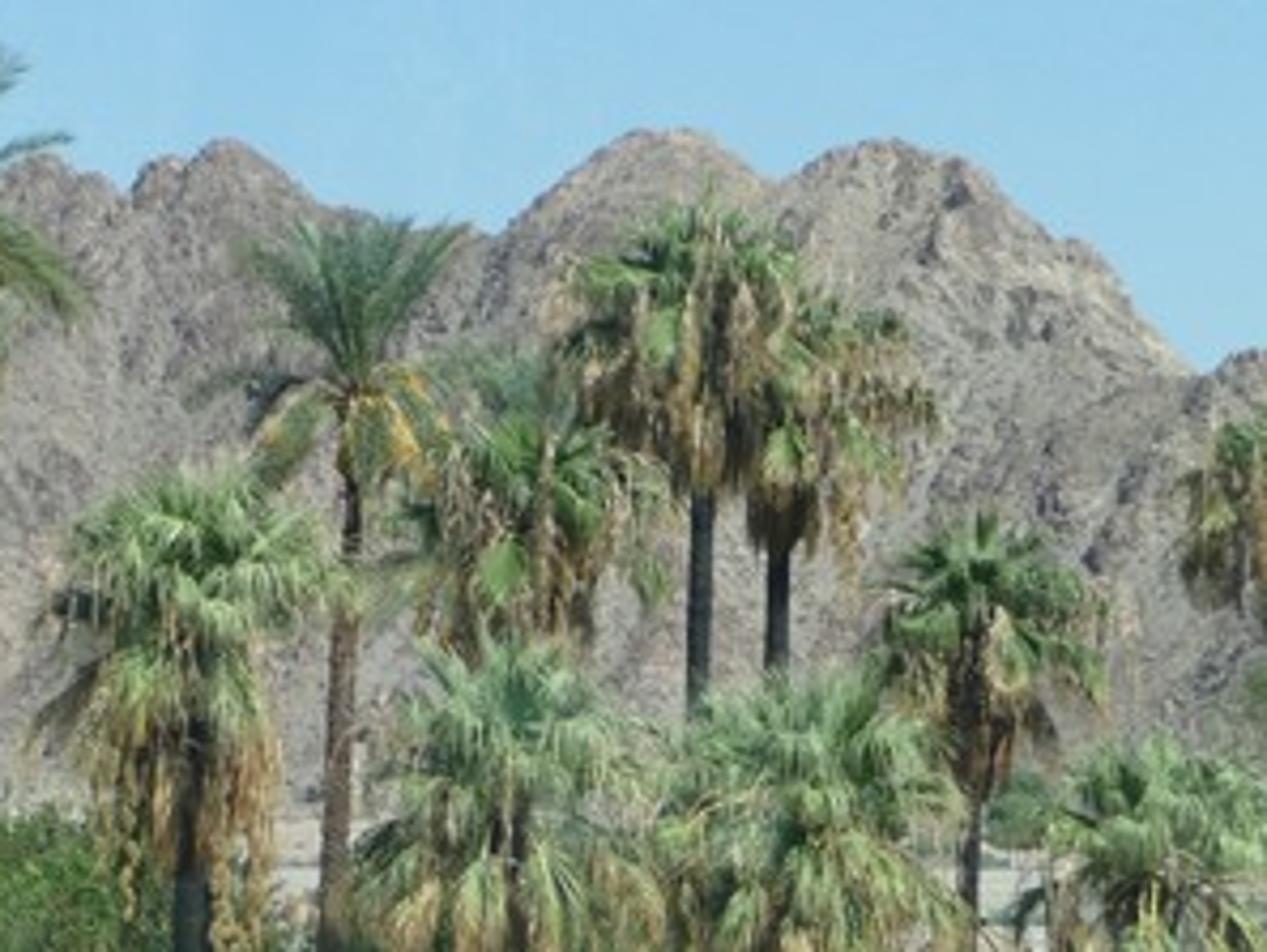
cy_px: 786
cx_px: 384
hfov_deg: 10.3
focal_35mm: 192
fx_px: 7030
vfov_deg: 7.7
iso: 100
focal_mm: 15.2
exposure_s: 1/500
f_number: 4.7
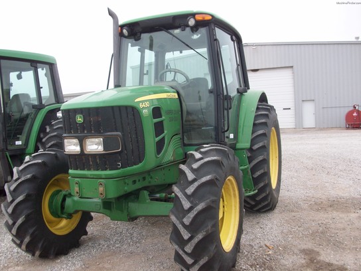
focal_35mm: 34
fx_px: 355
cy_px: 136
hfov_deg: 54.0
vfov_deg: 41.8
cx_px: 180
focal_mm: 5.7
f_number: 2.8
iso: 64
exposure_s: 1/79.6
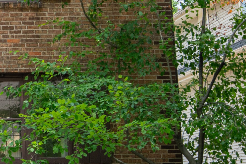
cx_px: -98
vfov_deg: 11.0
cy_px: 59
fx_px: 847
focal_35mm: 124
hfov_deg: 15.5
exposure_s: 1/320
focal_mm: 24
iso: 320
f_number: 9
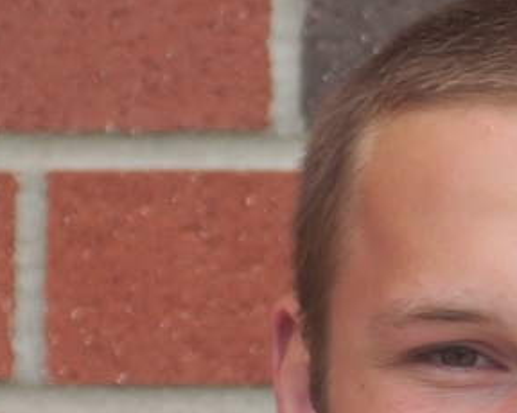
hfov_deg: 8.5
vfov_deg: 6.7
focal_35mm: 226
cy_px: 747
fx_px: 3456
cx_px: 587
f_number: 2.2
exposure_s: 1/800
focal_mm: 25
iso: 100
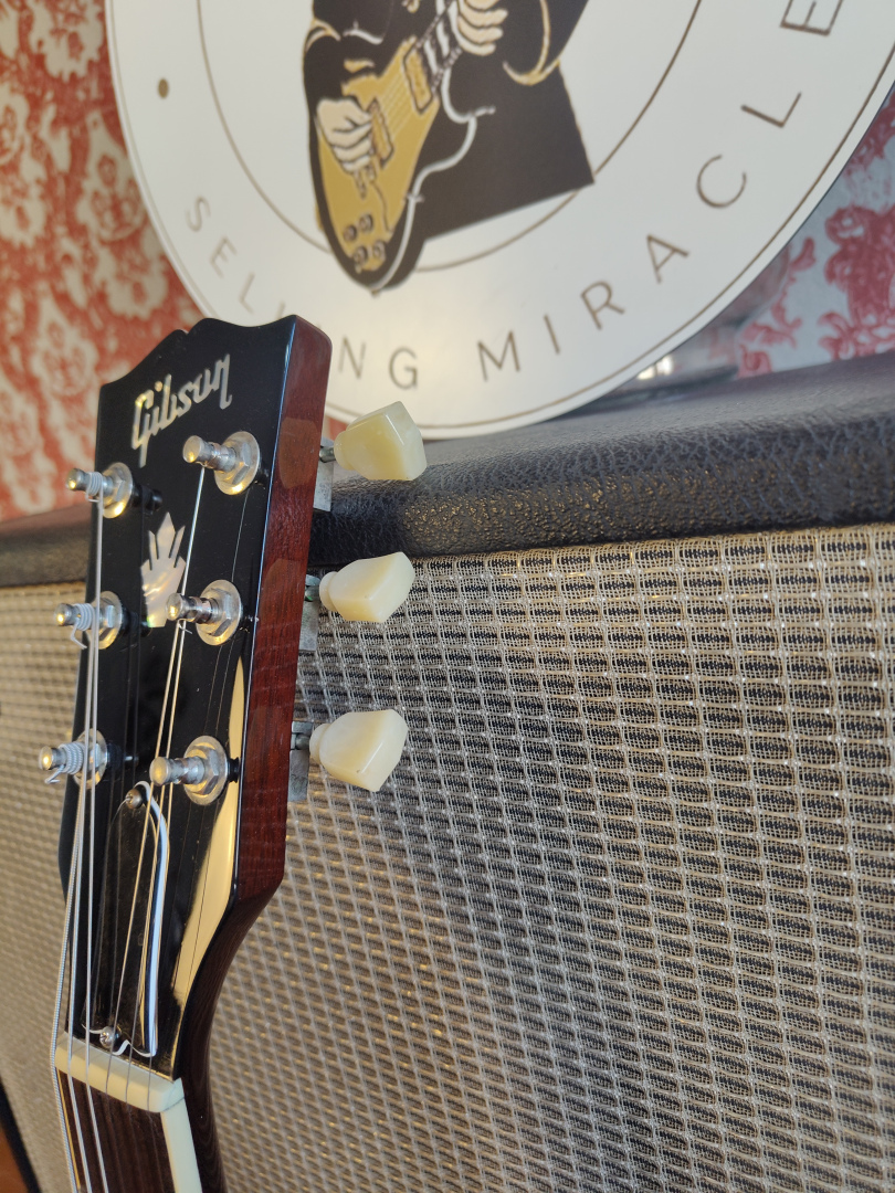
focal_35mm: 24
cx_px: 448
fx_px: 827
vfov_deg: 71.6
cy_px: 596
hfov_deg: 56.8
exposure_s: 1/60
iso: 100
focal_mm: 5.59
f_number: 1.8
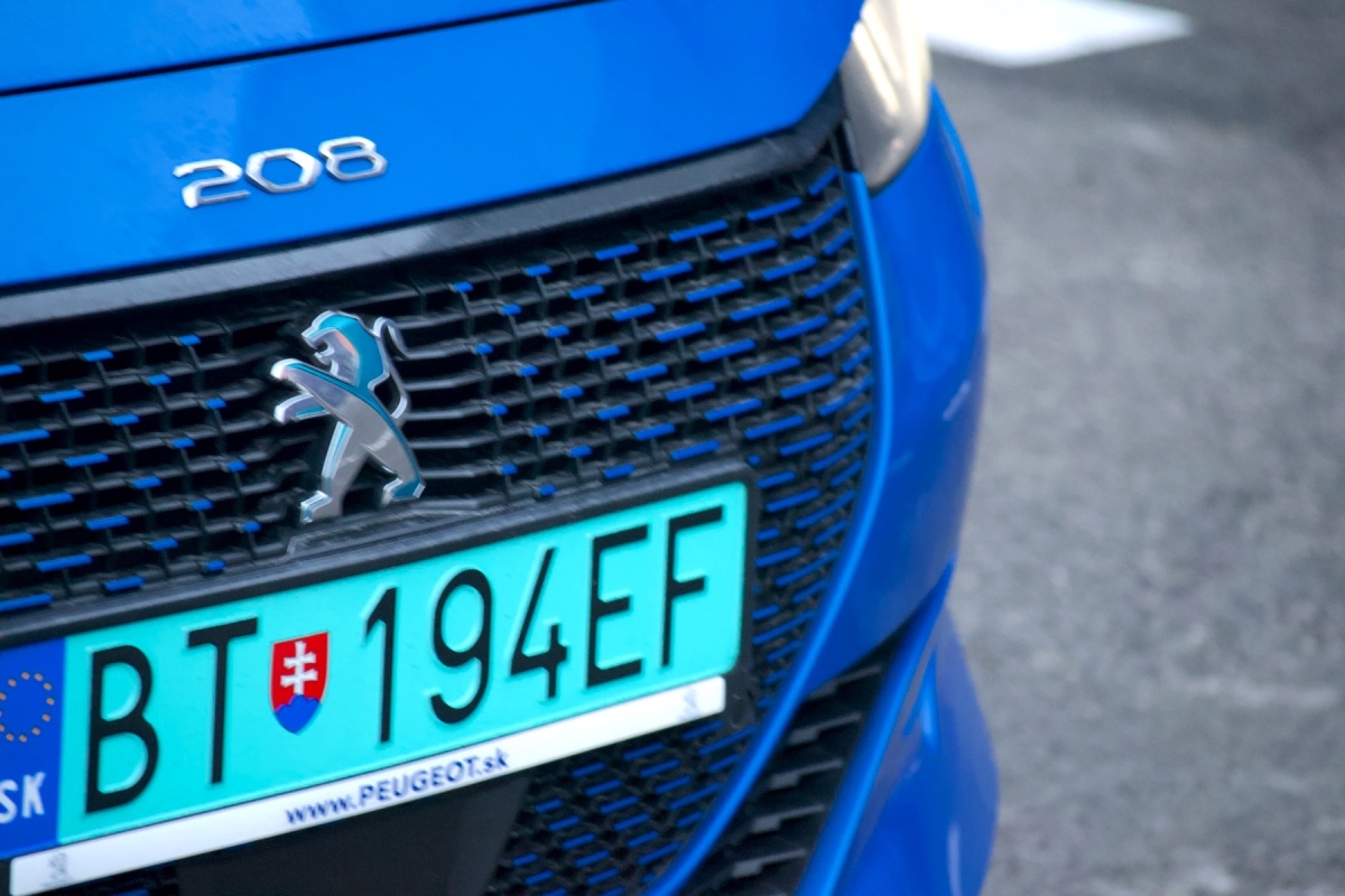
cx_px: 672
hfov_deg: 11.0
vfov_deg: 7.3
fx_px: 7005
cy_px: 448
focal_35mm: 188
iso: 1250
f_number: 4.8
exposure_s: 1/60
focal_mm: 125
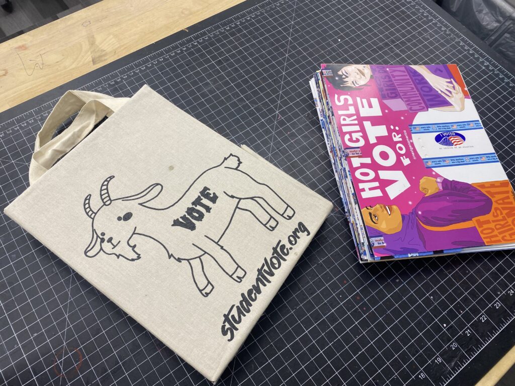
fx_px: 387
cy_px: 193
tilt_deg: -63.6
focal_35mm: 26
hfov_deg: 67.3
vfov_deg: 53.1
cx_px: 258
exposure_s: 1/120
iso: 100
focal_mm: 4.25
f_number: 1.8
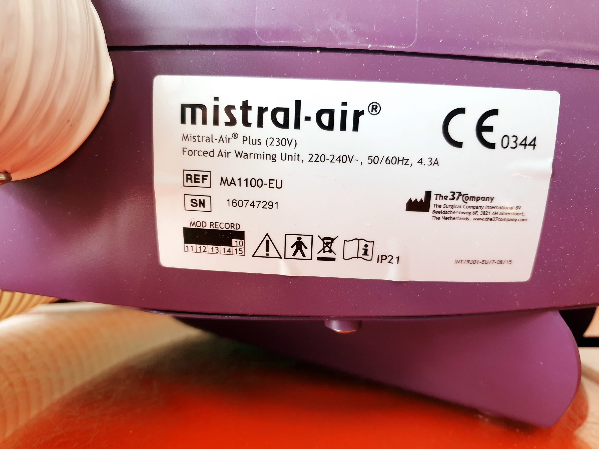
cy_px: 224
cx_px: 300
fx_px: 450
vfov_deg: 53.1
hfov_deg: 67.3
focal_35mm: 26
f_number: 1.5
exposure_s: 1/50
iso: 200
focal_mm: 4.3
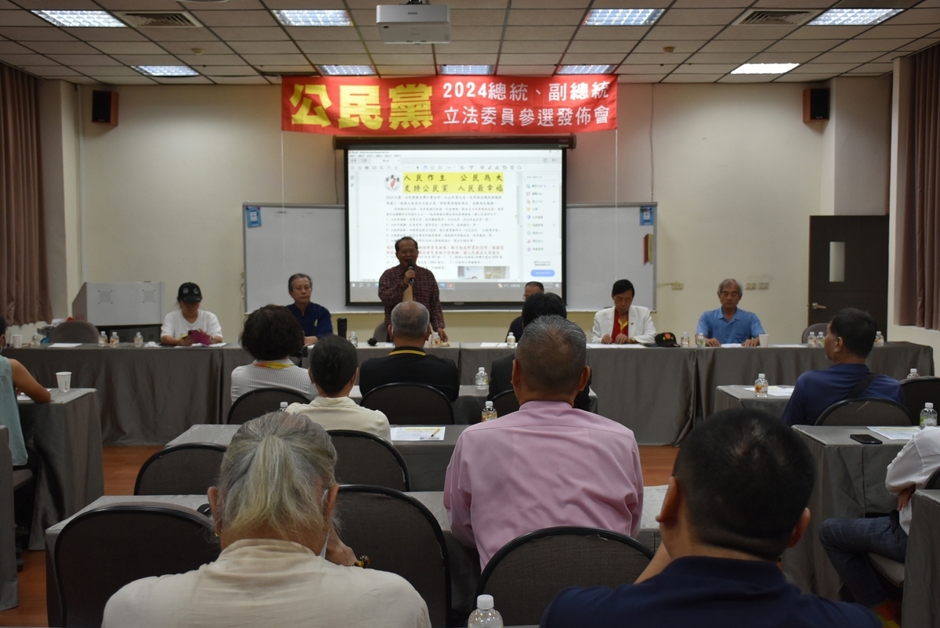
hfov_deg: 49.5
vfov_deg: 34.3
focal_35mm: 39
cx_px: 470
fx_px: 1019
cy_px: 314
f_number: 5.6
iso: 800
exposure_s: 1/125
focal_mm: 26
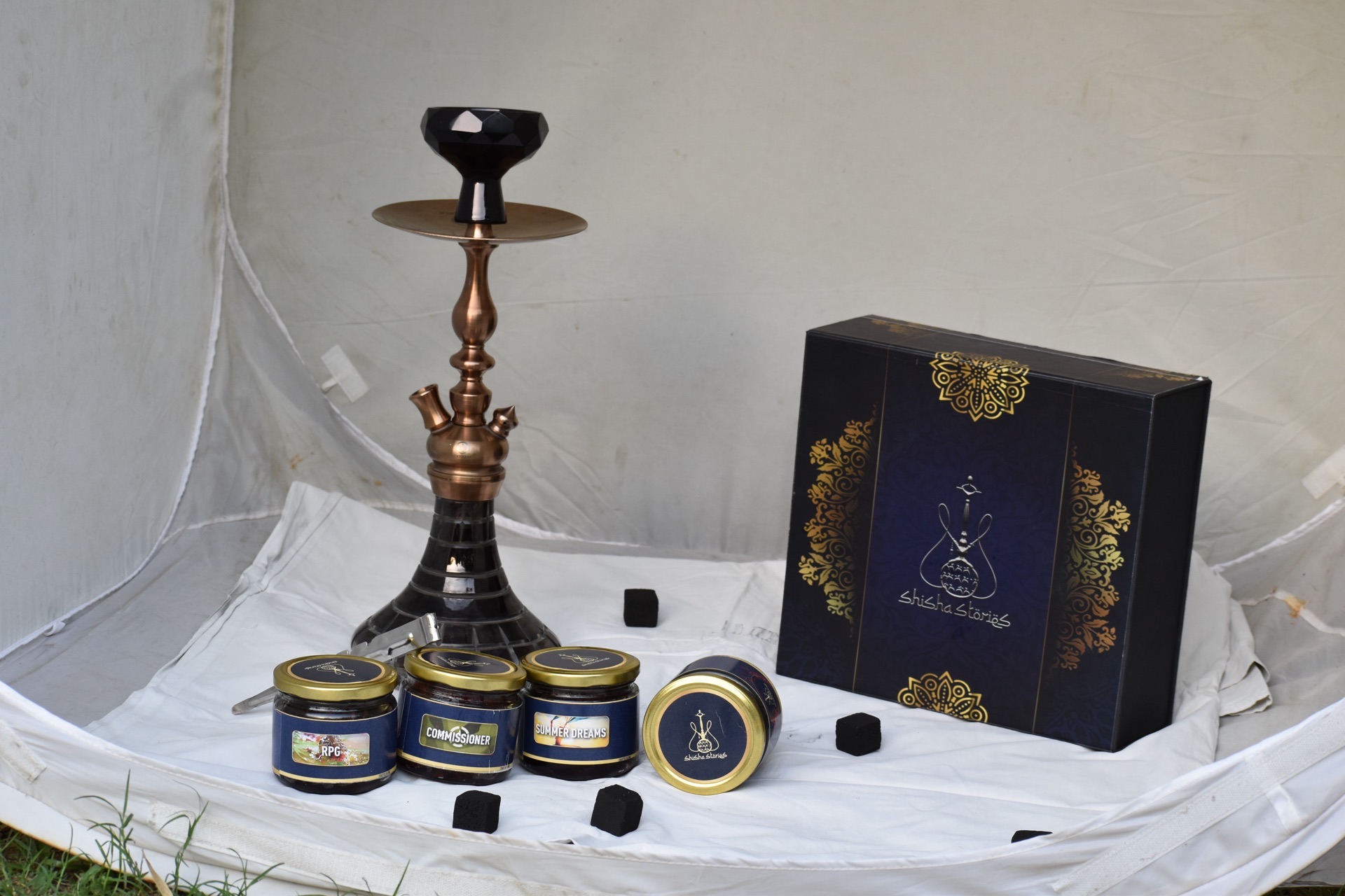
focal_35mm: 108
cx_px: 672
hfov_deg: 18.9
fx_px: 4035
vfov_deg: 12.7
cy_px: 448
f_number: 7.1
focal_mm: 72
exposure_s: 1/200
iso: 400
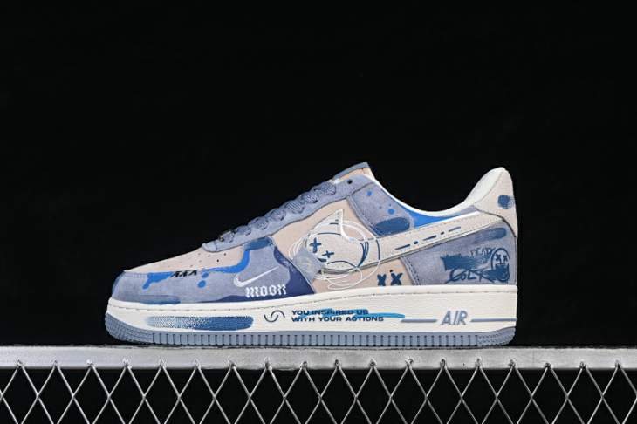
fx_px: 1326
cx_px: 318
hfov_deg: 27.0
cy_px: 212
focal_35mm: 75
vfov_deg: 18.2
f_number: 8
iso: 160
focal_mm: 50
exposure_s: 1/80
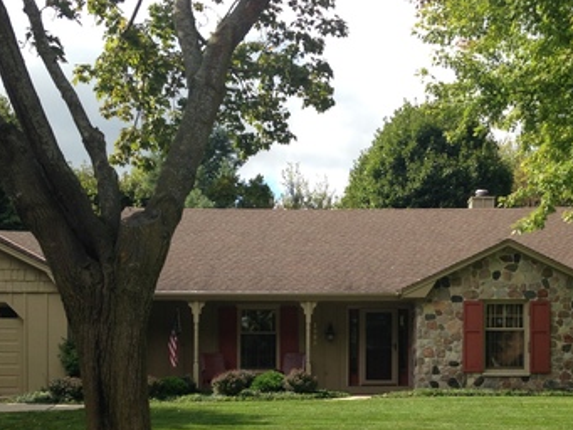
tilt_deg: -1.1
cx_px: 336
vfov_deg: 24.6
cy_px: 375
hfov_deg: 33.1
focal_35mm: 58
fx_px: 960
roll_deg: +0.7
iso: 50
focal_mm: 4.12
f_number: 2.4
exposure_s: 1/669
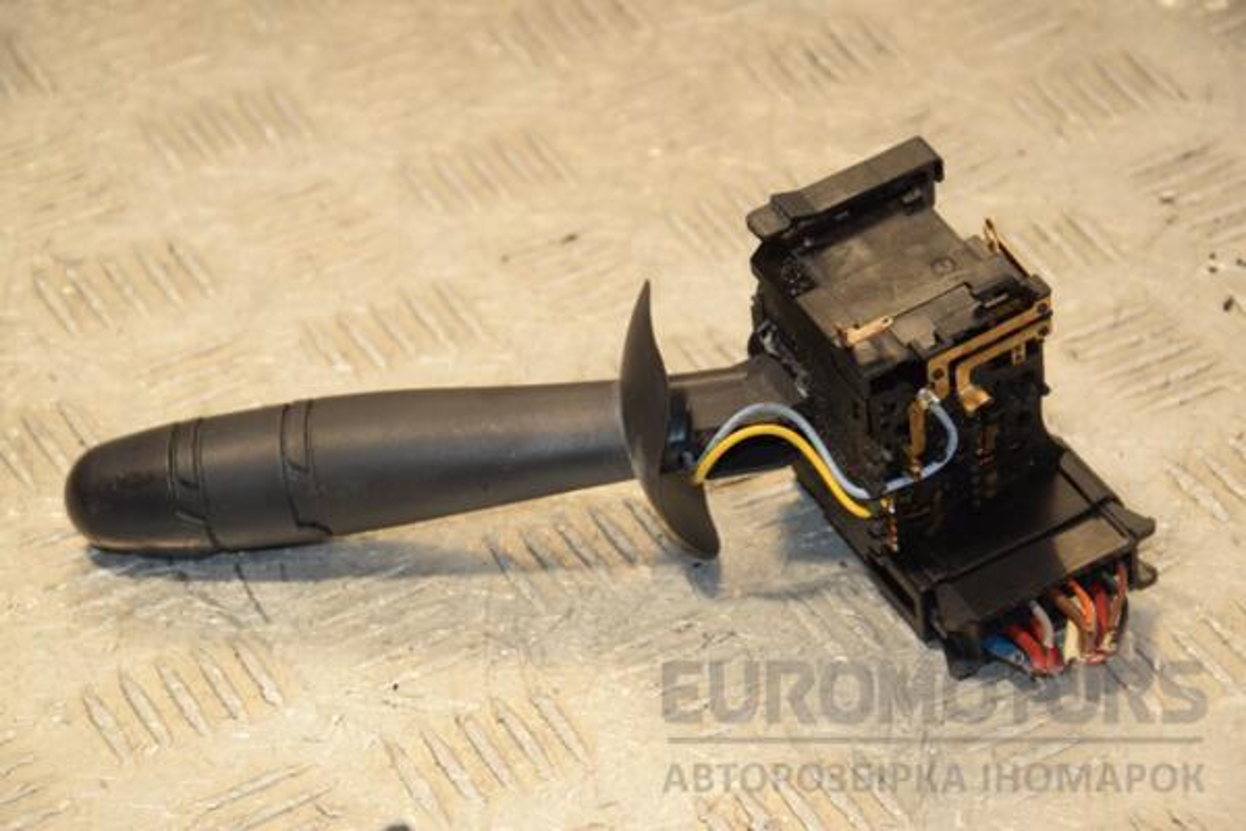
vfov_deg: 9.3
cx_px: 623
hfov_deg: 14.0
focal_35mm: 147
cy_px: 416
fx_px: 5087
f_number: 7.1
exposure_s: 1/200
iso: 800
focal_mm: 98
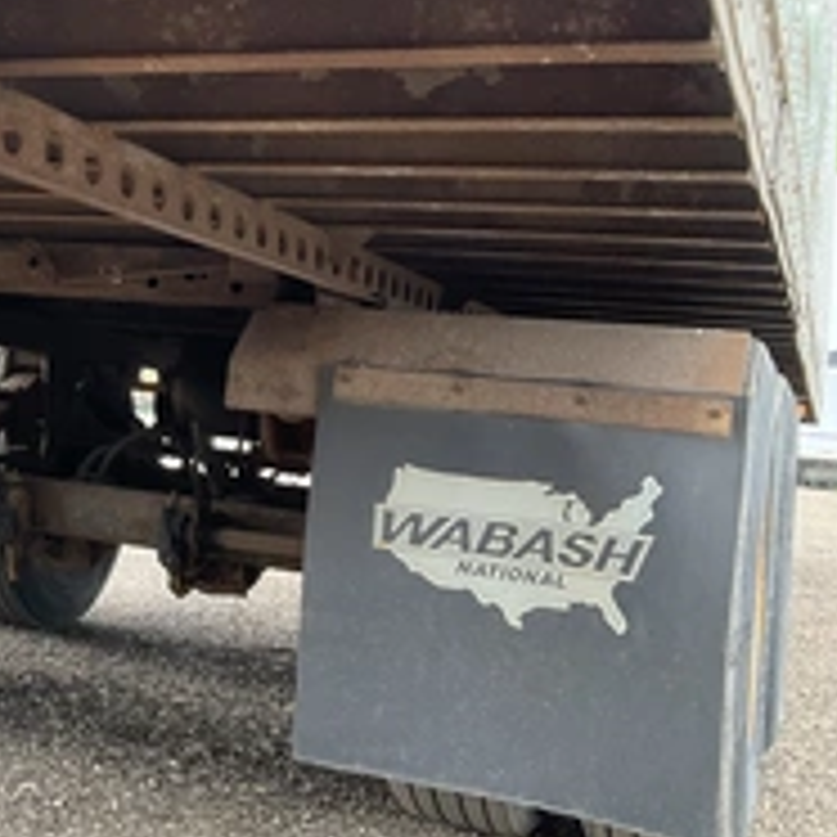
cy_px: 297
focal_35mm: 55
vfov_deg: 30.9
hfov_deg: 28.6
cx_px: -54
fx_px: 1505
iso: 32
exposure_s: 1/122
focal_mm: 3
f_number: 1.8
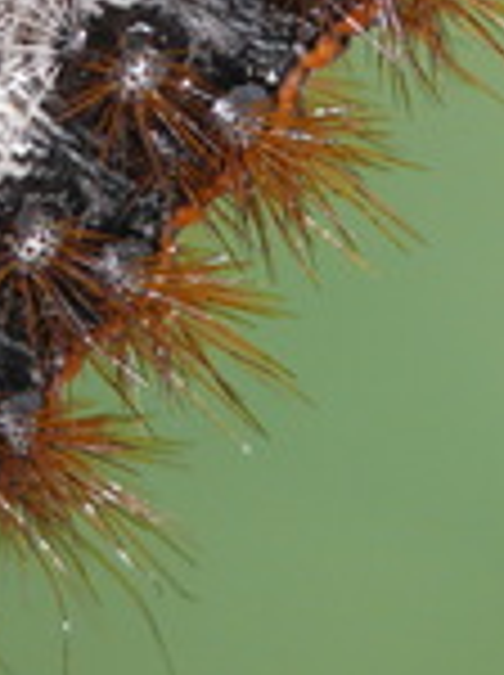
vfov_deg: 1.2
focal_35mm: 1667
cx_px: 225
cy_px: -292
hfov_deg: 0.9
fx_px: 32454
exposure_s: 1/250
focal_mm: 82.5
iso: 100
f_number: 5.6
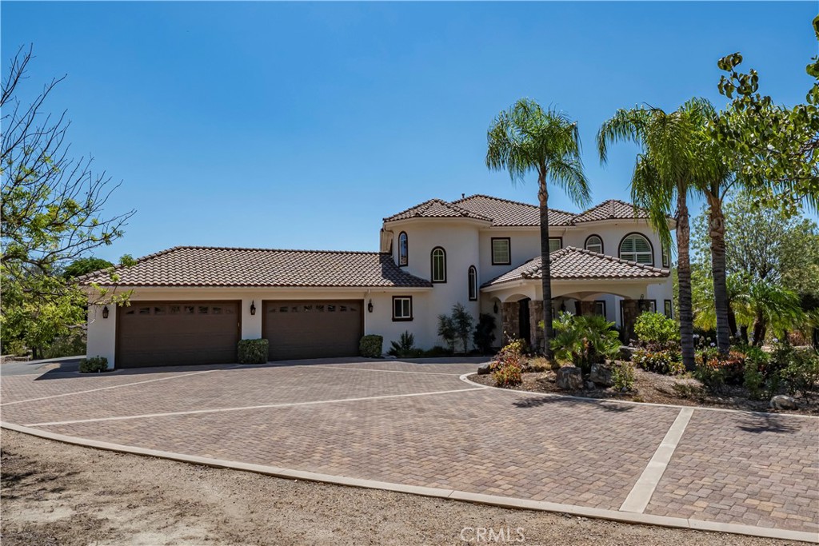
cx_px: 410
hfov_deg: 73.7
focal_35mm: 24
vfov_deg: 53.1
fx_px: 546
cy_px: 273
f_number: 10
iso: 200
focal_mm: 16
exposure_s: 1/640
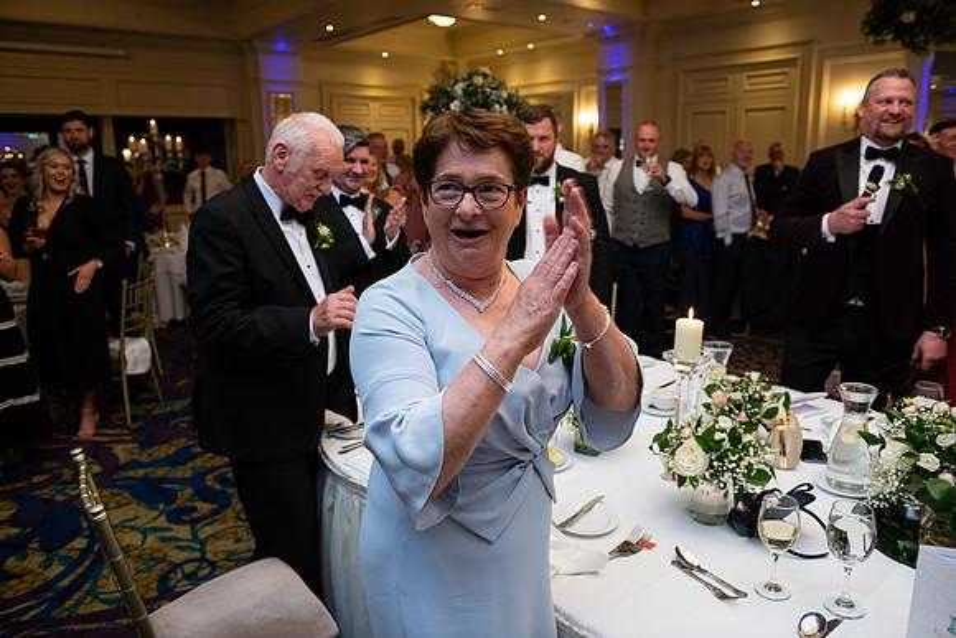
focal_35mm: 27
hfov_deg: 67.4
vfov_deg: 48.0
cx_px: 478
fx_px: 717
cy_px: 319
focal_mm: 27
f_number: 3.5
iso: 800
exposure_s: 1/160
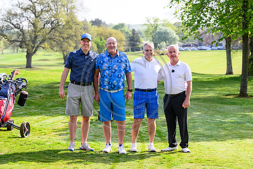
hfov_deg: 20.8
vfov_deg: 14.0
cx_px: 126
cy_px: 85
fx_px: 689
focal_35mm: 98
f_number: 5.6
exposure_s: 1/800
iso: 500
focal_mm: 97
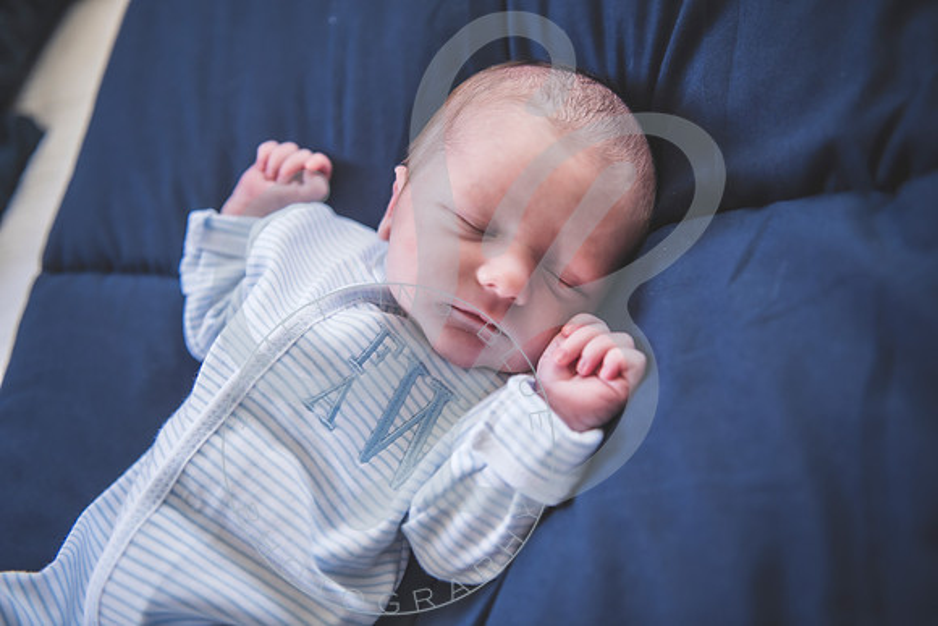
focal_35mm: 38
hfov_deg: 50.7
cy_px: 313
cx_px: 469
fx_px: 990
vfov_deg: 35.1
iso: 500
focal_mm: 38
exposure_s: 1/125
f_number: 2.8
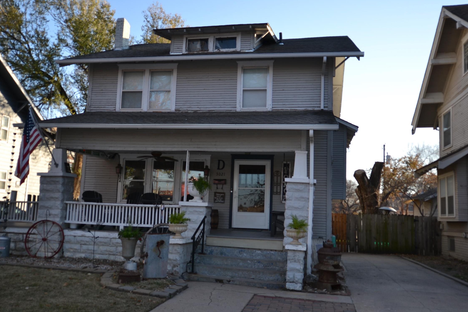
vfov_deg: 38.9
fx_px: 442
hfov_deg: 55.8
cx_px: 230
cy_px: 155
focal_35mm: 34
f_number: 4.5
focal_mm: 22
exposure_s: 1/160
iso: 100
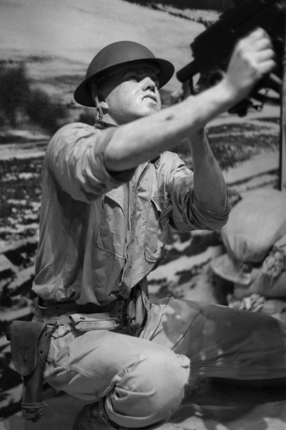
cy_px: 215
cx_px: 143
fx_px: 596
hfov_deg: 27.0
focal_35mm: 50
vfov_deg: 39.6
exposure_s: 1/180
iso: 2500
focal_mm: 50
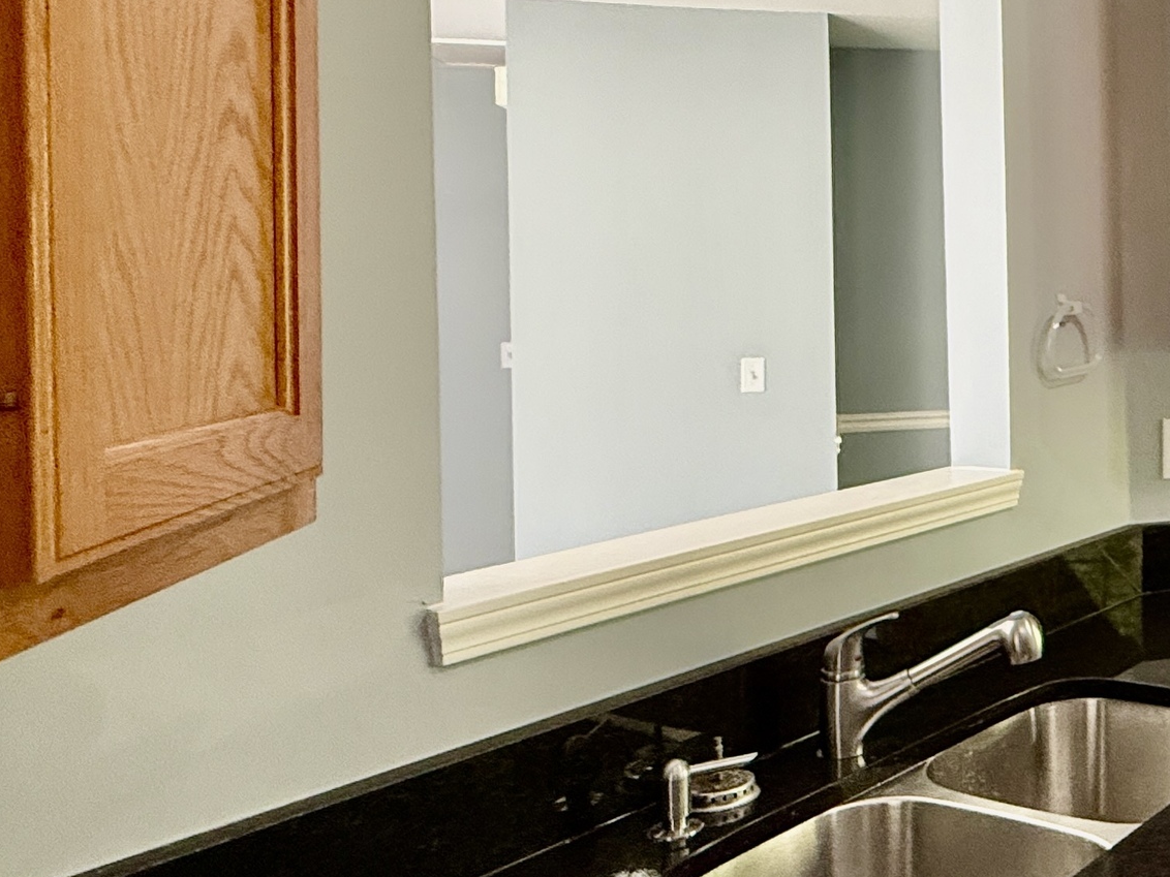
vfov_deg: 37.3
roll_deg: +0.5
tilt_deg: -1.1
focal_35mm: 38
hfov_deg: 40.2
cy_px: 289
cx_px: 1269
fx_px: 1284
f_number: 2.2
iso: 250
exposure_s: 1/99
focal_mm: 2.22
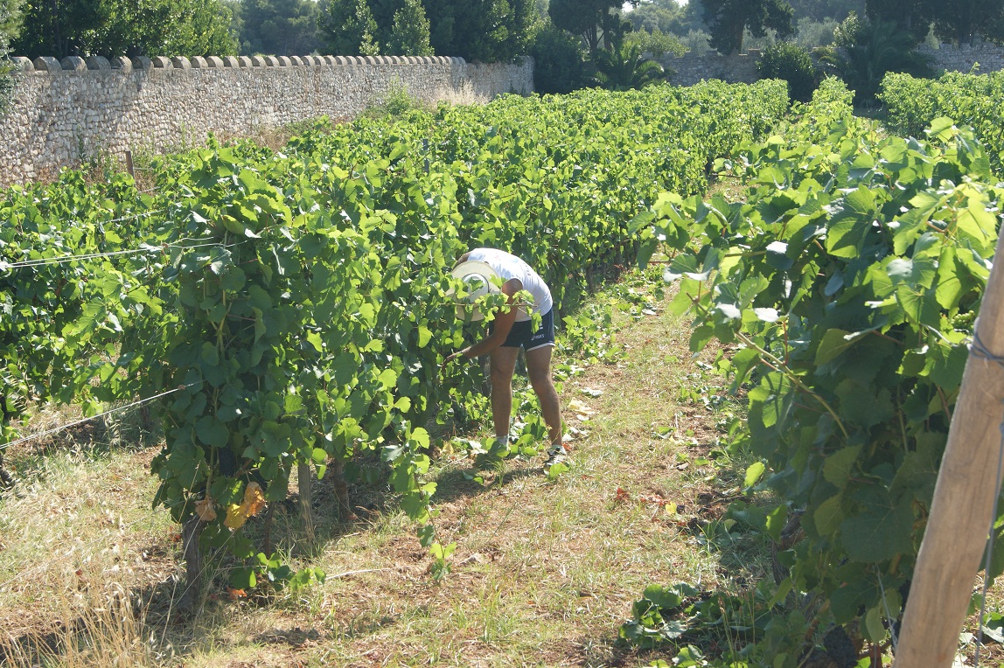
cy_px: 334
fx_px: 1672
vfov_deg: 22.6
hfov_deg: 33.4
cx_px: 502
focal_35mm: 60
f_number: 9
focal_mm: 40
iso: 100
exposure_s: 1/80
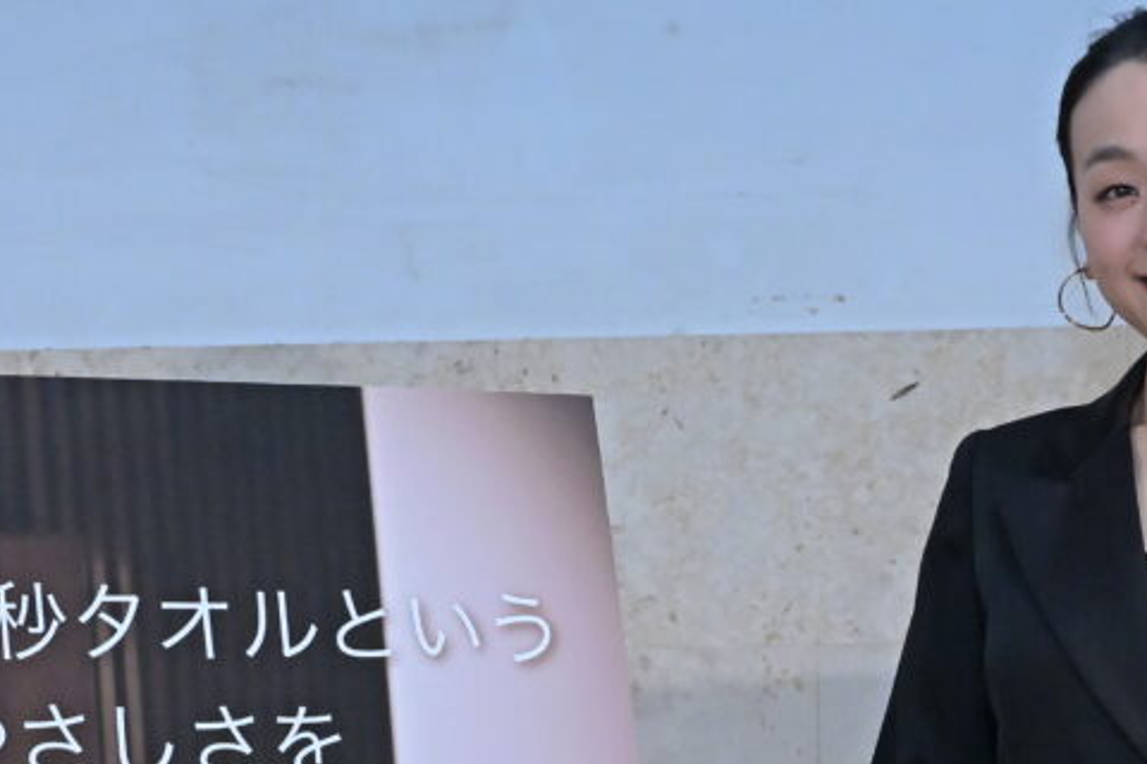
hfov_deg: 12.2
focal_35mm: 168
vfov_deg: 8.1
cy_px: 789
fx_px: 5352
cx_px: 361
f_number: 6.3
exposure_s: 1/100
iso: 2500
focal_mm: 42
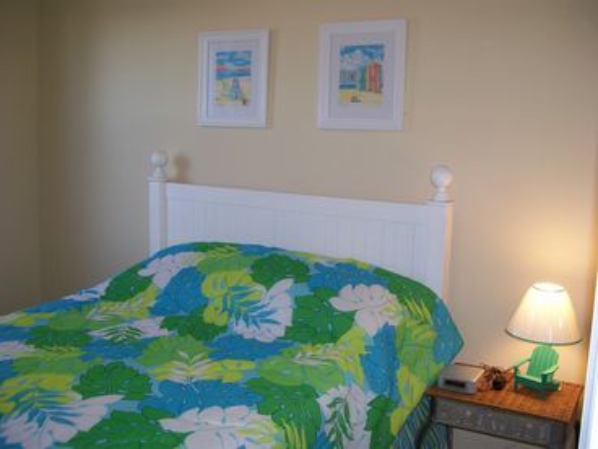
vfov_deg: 39.7
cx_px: 299
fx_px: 622
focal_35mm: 36
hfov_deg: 51.4
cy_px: 224
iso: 80
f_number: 2.7
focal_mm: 6
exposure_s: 1/64
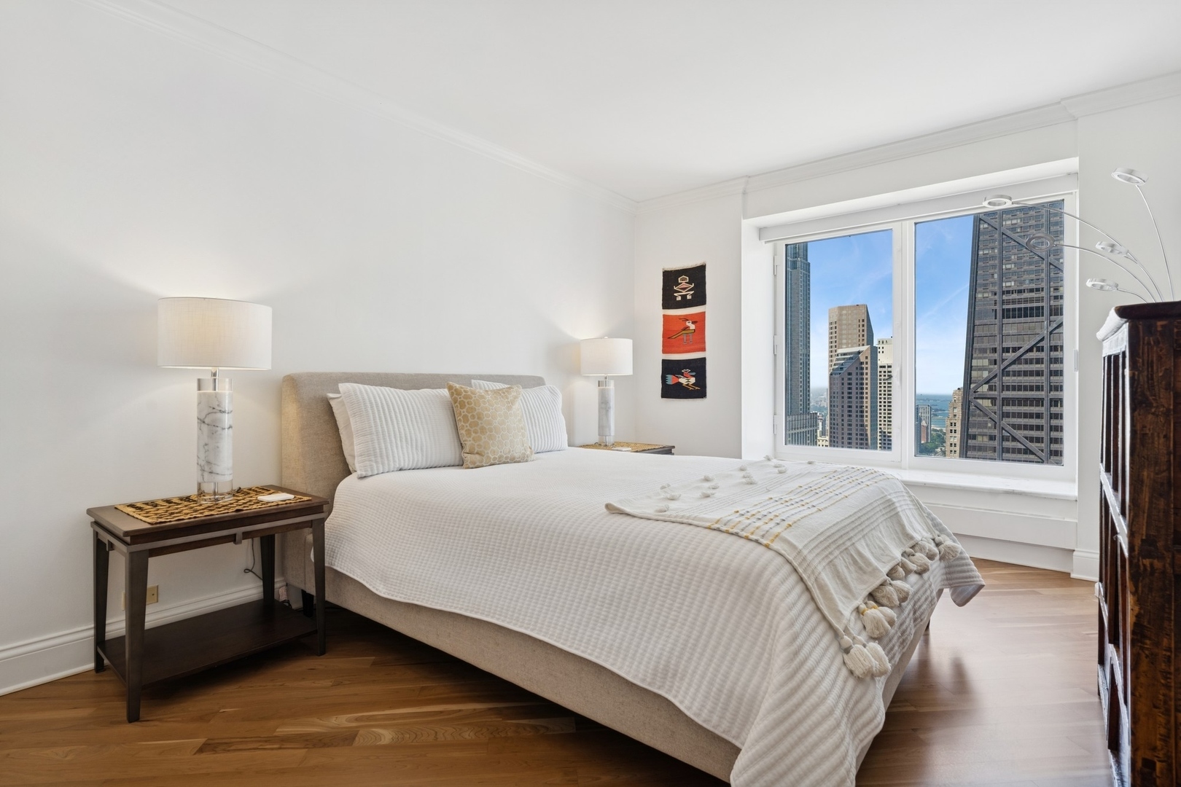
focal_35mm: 18
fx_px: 590
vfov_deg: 67.4
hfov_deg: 90.0
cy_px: 394
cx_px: 590
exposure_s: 1/100
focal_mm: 18
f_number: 8
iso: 320
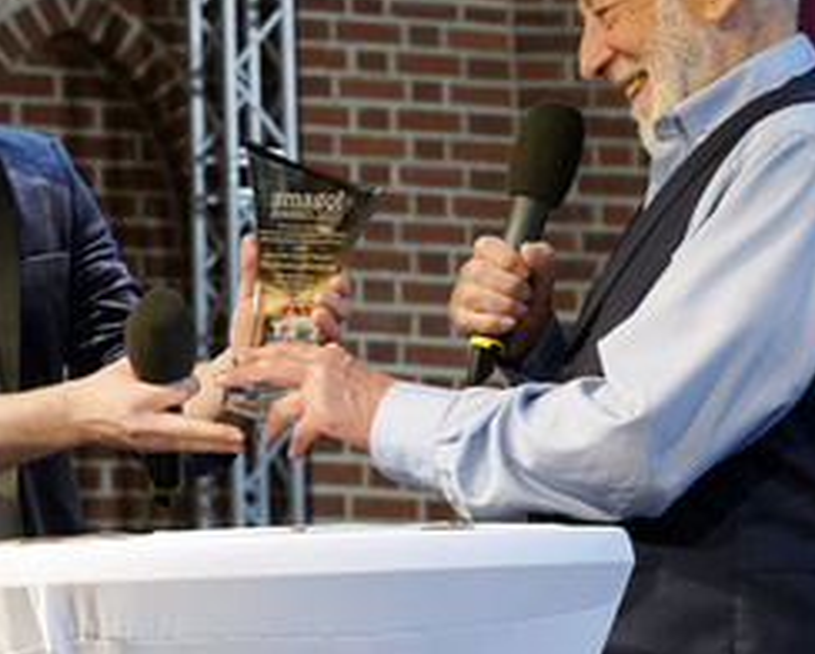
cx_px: 266
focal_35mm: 109
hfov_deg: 17.5
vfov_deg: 14.1
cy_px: 207
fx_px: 2633
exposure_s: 1/125
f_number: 6.3
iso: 1250
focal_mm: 63
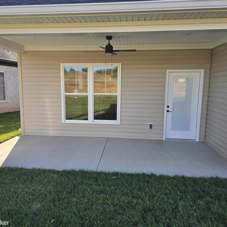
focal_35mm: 28
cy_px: 116
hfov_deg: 57.2
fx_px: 208
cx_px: 104
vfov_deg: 57.3
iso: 12
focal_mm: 6.3
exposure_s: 1/157
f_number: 1.7
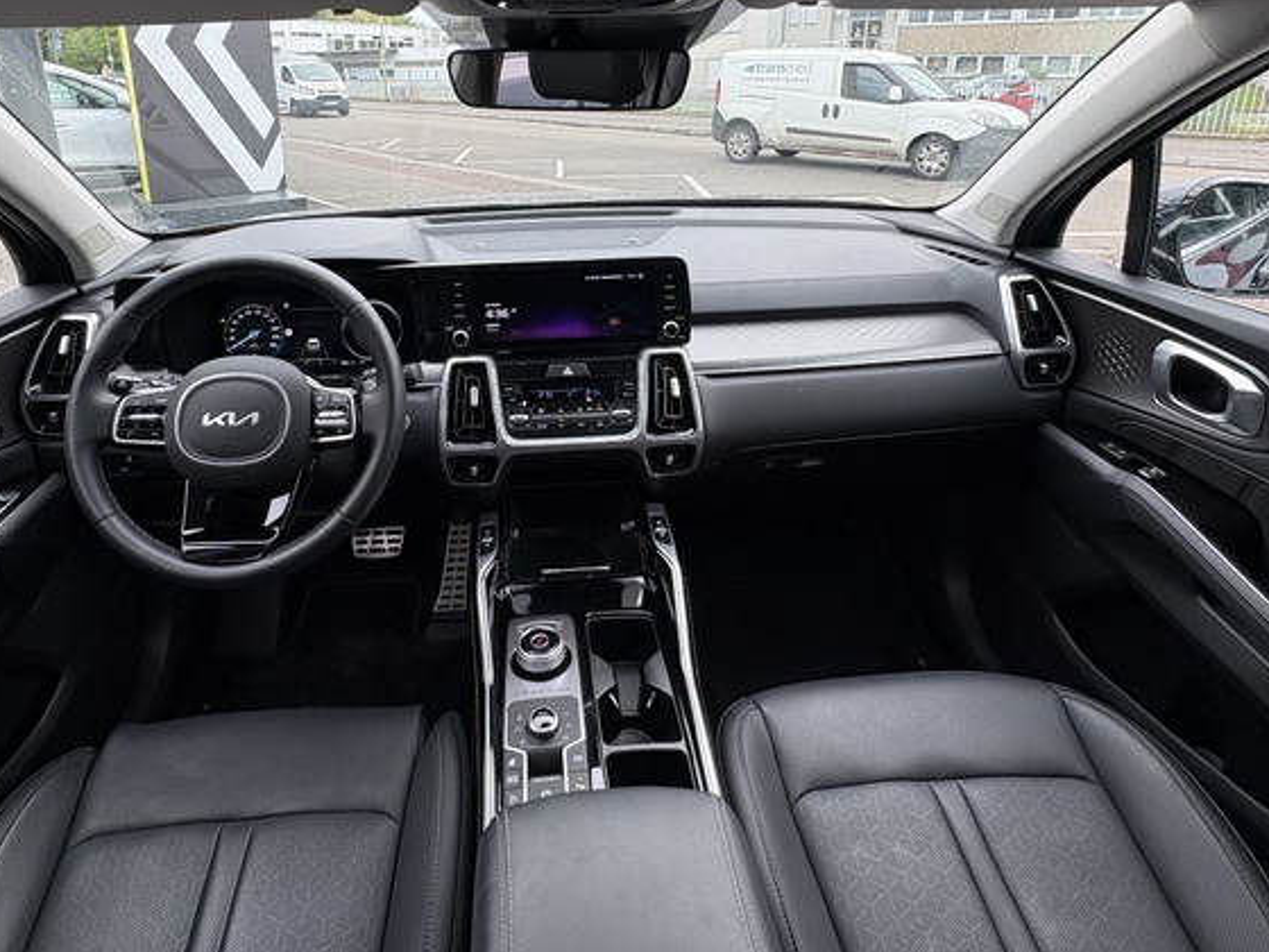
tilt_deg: -15.1
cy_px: 274
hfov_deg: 81.5
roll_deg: -0.4
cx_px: 567
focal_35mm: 20
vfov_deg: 63.2
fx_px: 733
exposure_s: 1/106
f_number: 2.2
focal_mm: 2.22
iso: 40
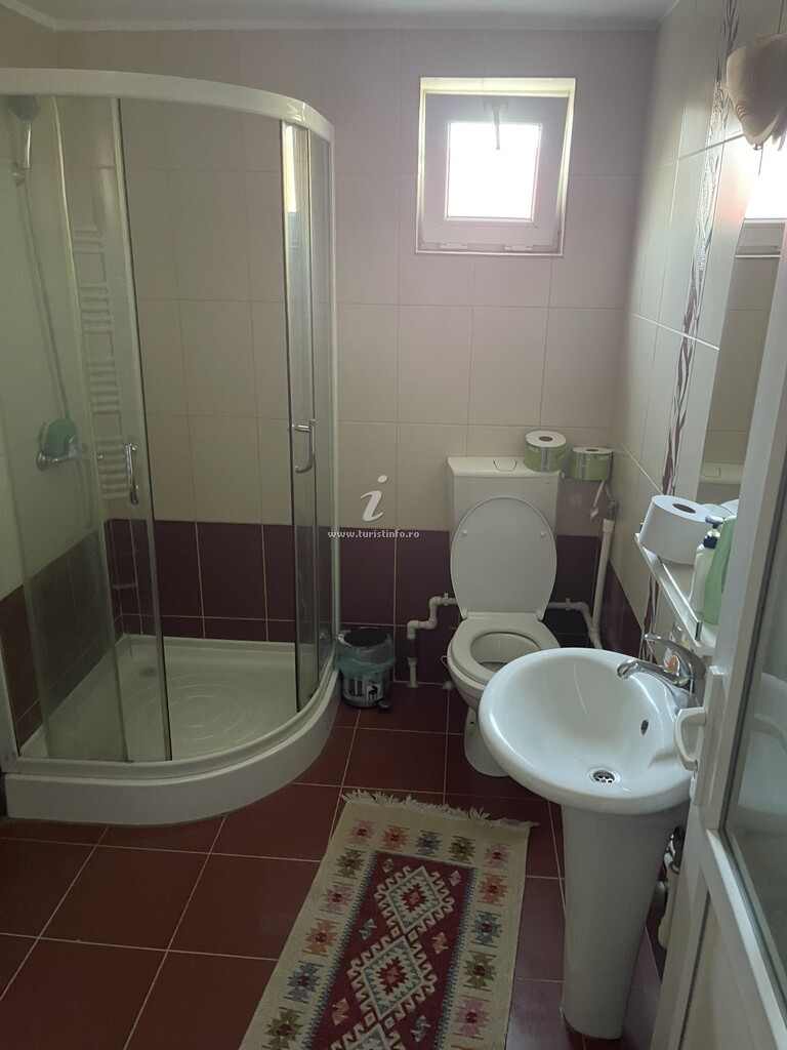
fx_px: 758
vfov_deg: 69.4
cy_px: 525
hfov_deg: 54.9
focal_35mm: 25
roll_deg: -1.6
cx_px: 394
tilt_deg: -19.6
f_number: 1.6
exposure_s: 1/39
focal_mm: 5.1
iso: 640
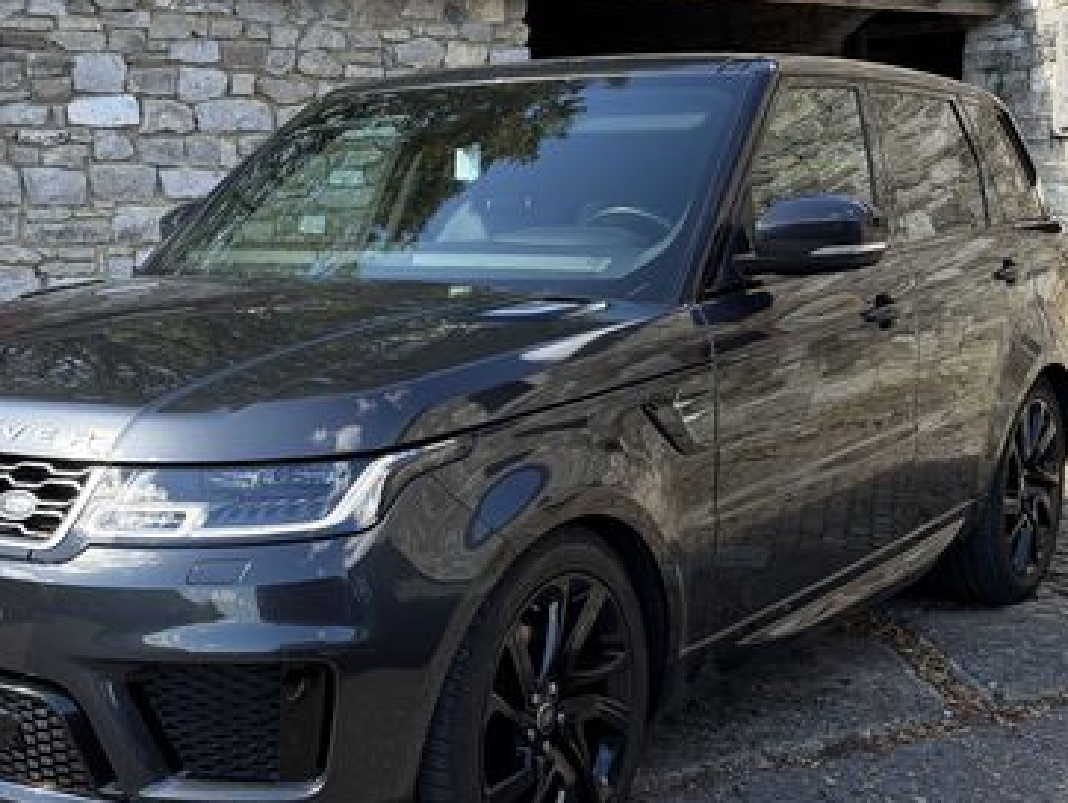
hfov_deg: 35.4
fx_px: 1636
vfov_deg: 27.4
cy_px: 520
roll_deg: +1.1
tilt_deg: -10.3
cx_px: 280
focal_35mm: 53
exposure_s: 1/1091
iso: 100
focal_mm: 6.76
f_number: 1.78
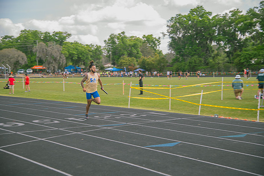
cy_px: 88
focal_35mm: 55
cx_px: 132
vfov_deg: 24.6
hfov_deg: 36.3
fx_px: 403
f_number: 4
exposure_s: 1/200
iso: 200
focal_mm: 55
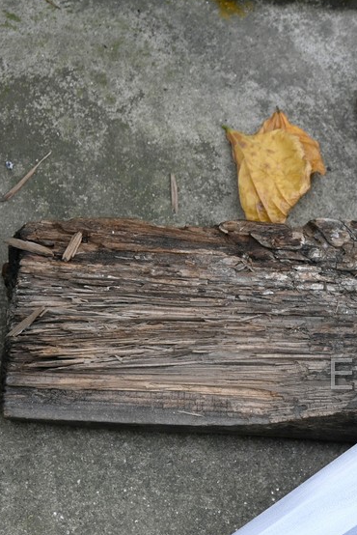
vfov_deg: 14.0
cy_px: 376
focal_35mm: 146
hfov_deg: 9.2
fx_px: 2170
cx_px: 477
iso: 140
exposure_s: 1/250
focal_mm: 45
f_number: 6
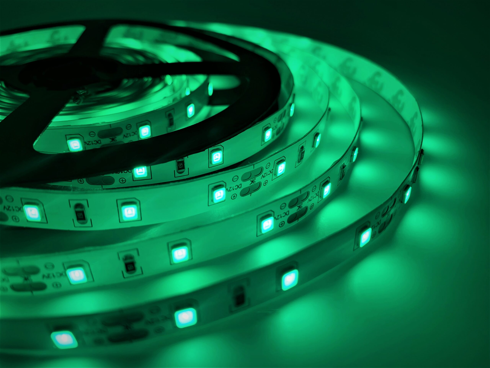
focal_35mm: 26
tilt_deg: -34.5
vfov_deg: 53.1
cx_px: 245
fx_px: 368
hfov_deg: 67.3
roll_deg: +0.7
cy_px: 184
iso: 25
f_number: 1.8
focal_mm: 4.25
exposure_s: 1/972
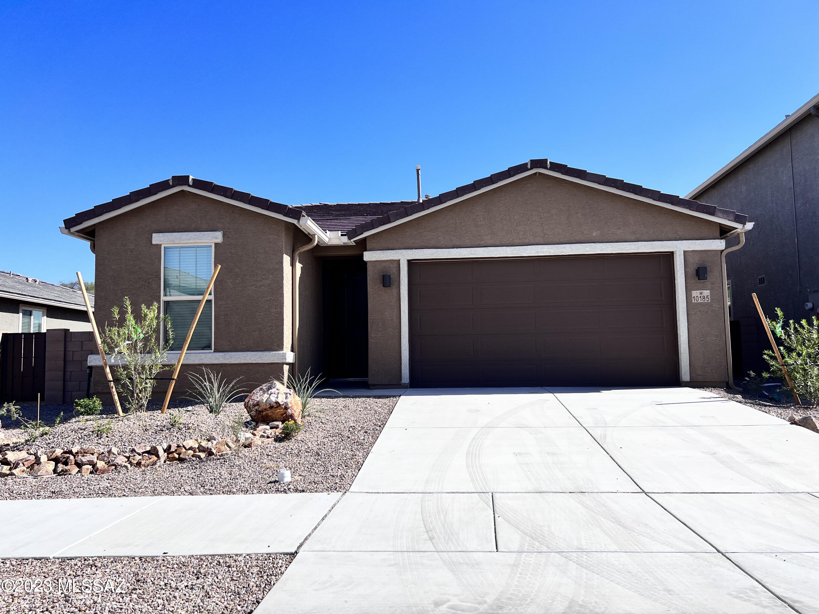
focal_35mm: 26
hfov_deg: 67.3
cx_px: 410
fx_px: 615
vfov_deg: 53.1
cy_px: 307
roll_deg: +0.8
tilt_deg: +4.2
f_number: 1.5
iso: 50
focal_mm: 5.7
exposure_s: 1/5319
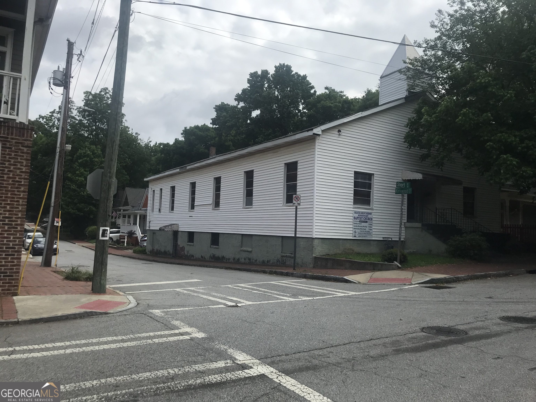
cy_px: 201
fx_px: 434
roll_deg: -2.0
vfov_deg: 49.7
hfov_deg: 63.4
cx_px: 268
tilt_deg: +4.3
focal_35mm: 28
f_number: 1.8
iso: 20
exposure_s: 1/2740
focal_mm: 3.99
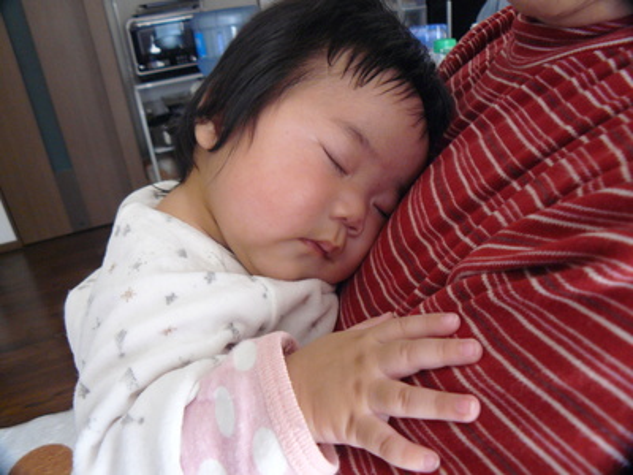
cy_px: 238
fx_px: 658
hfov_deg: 51.4
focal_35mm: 36
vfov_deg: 39.7
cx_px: 316
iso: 200
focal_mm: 6
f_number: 2.8
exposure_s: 1/20
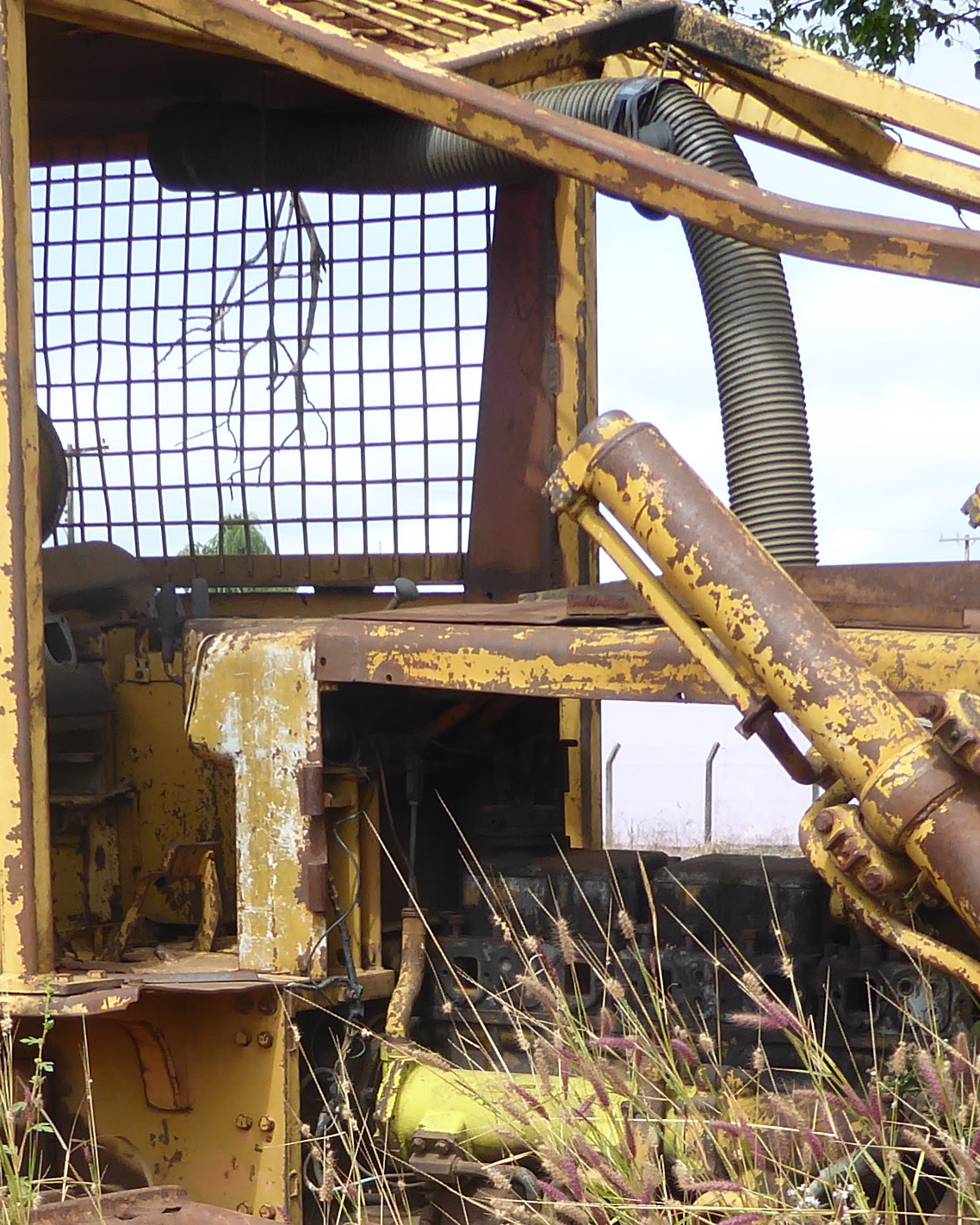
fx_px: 3880
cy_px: 1135
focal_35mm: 107
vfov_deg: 17.6
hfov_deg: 14.4
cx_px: 381
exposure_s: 1/320
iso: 80
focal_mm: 6.7
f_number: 3.7
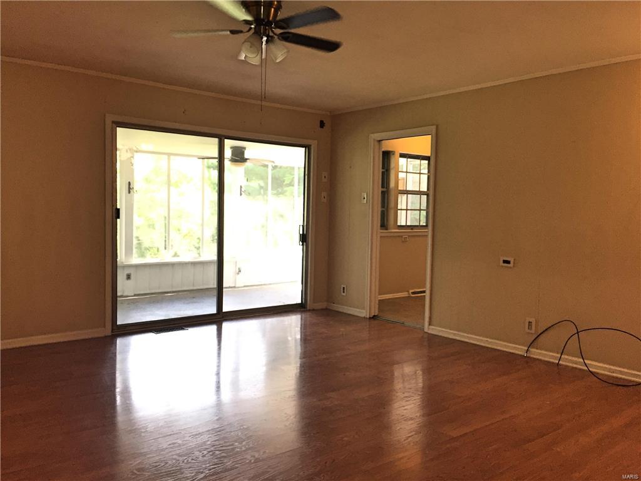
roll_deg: -1.3
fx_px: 537
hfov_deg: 61.7
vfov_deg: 48.2
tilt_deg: -2.4
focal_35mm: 29
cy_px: 240
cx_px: 320
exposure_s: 1/30
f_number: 2.2
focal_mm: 4.15
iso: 40
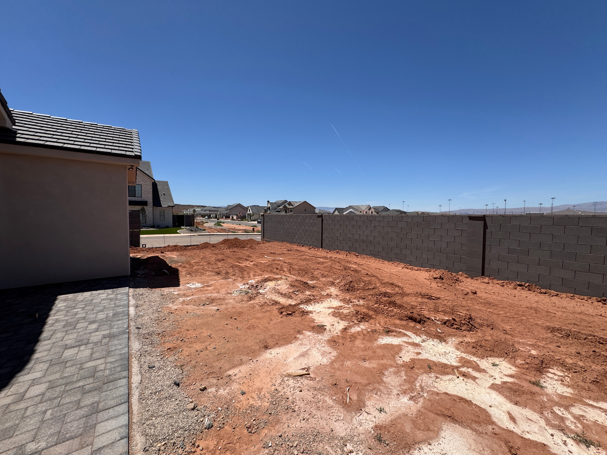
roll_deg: +0.2
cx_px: 304
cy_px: 228
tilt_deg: -1.8
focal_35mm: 14
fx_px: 245
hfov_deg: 102.1
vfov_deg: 85.7
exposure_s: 1/3390
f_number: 2.2
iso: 50
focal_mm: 2.22
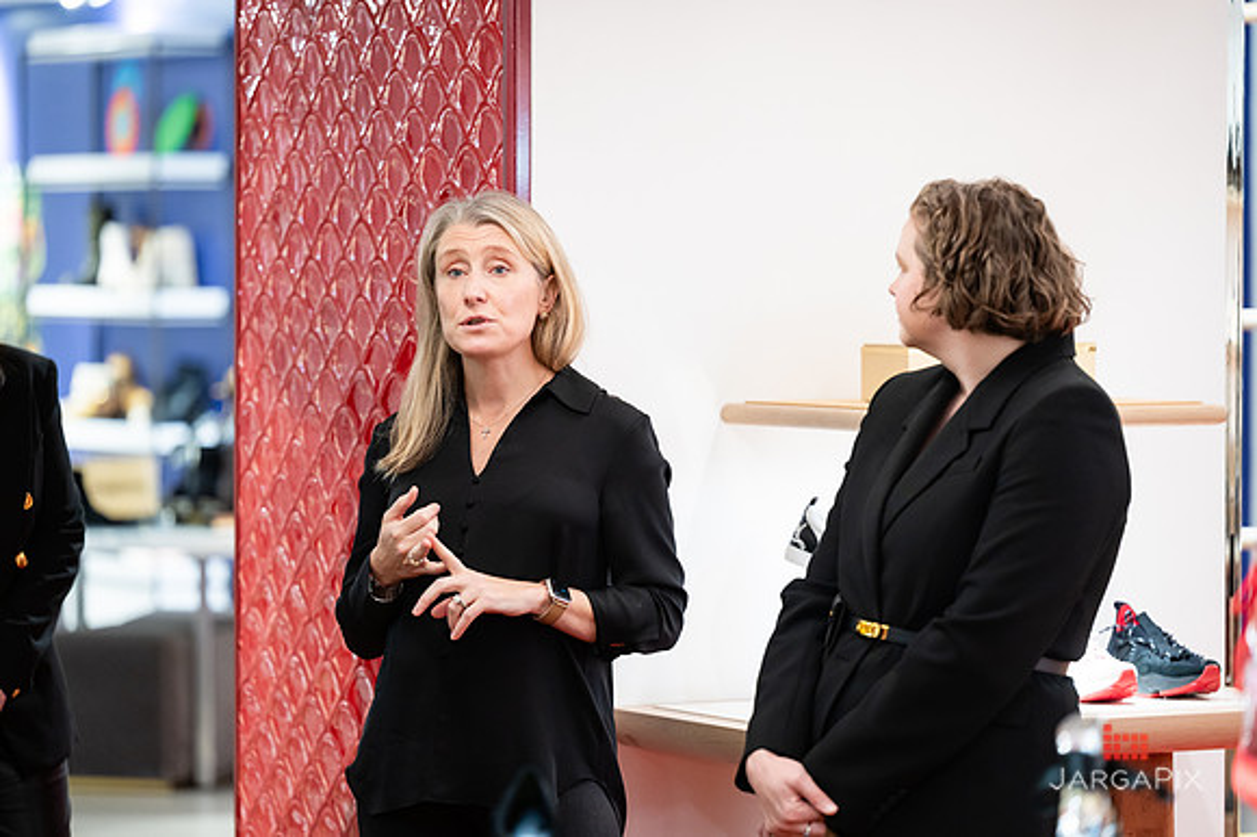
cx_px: 628
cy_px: 418
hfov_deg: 14.5
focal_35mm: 142
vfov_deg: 9.7
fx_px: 4951
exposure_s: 1/160
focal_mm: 140
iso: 1250
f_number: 3.2
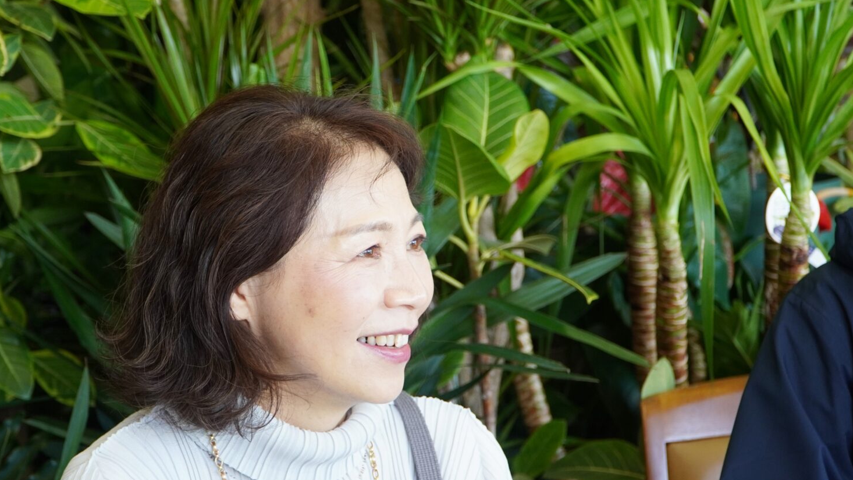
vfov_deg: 17.0
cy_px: 308
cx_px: 365
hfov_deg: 29.8
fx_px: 1600
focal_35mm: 71
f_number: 4
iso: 640
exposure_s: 1/160
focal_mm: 33
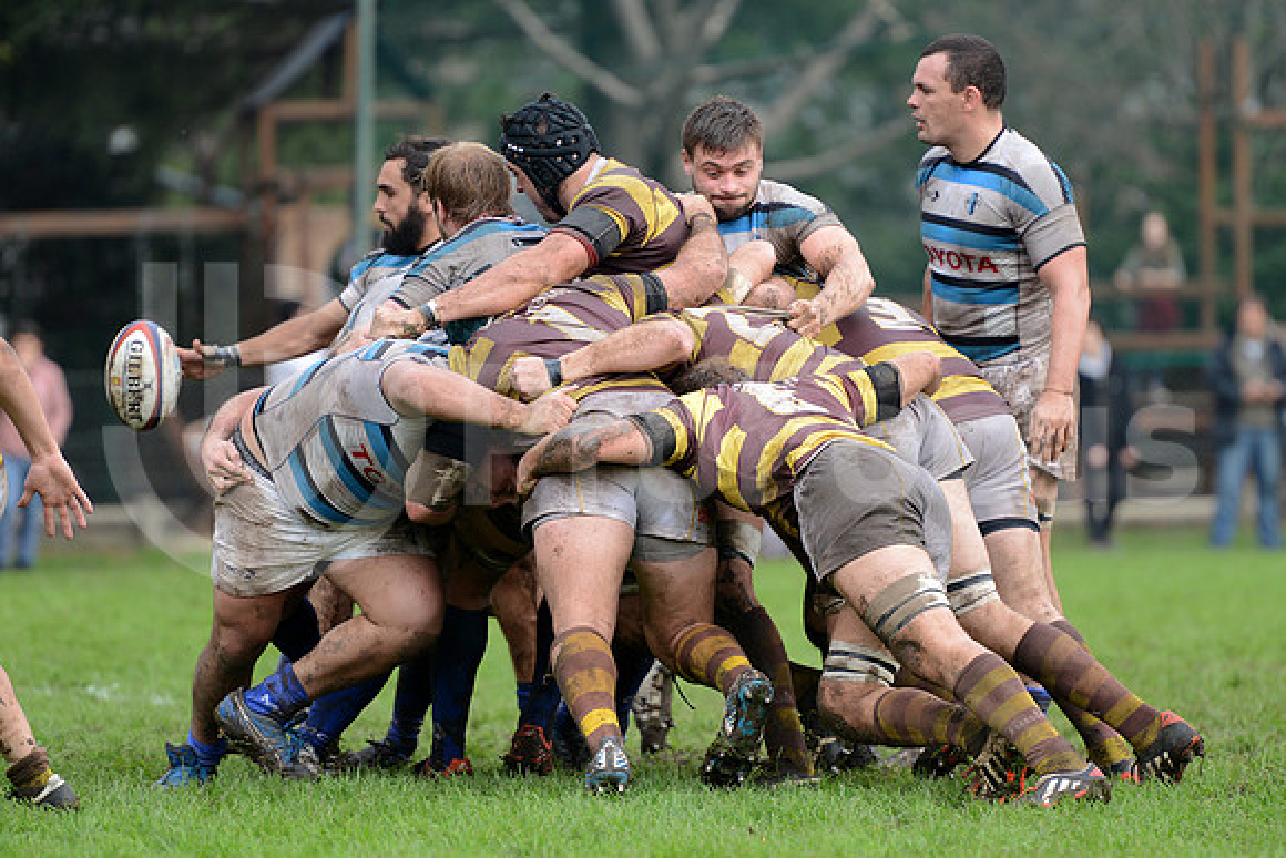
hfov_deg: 7.4
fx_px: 10004
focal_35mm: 280
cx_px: 643
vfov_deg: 4.9
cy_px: 429
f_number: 4
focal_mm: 280
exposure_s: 1/500
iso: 1000
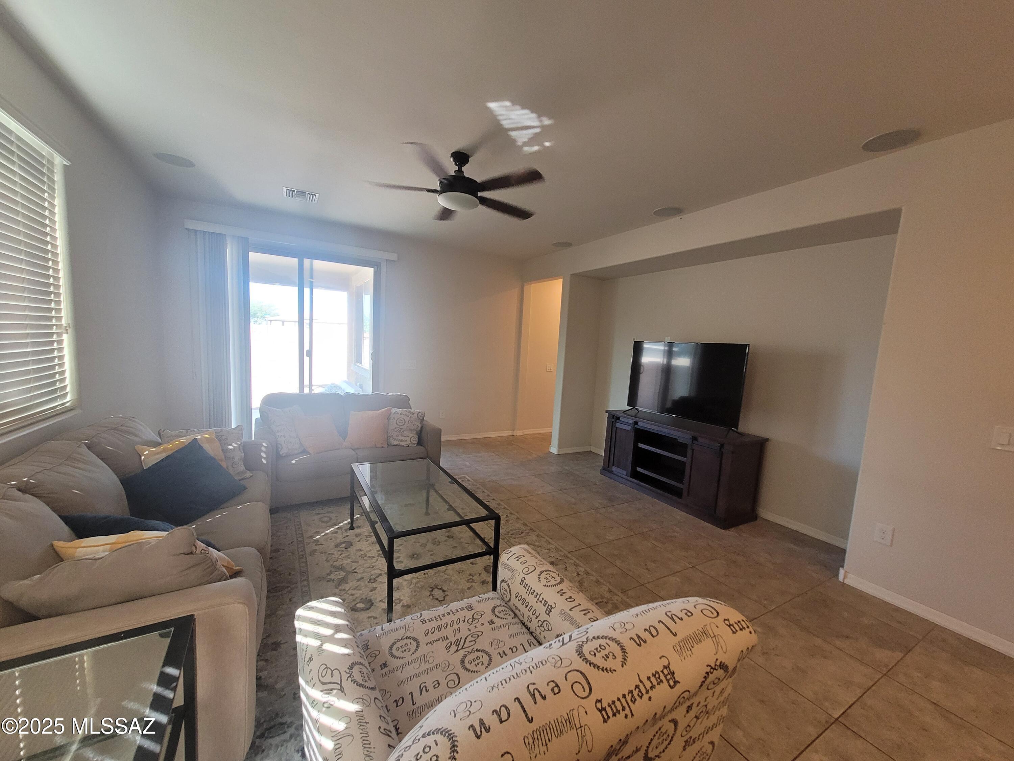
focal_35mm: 13
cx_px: 507
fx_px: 381
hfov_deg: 106.2
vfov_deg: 89.9
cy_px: 380
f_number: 2.2
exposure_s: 1/60
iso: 250
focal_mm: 1.74
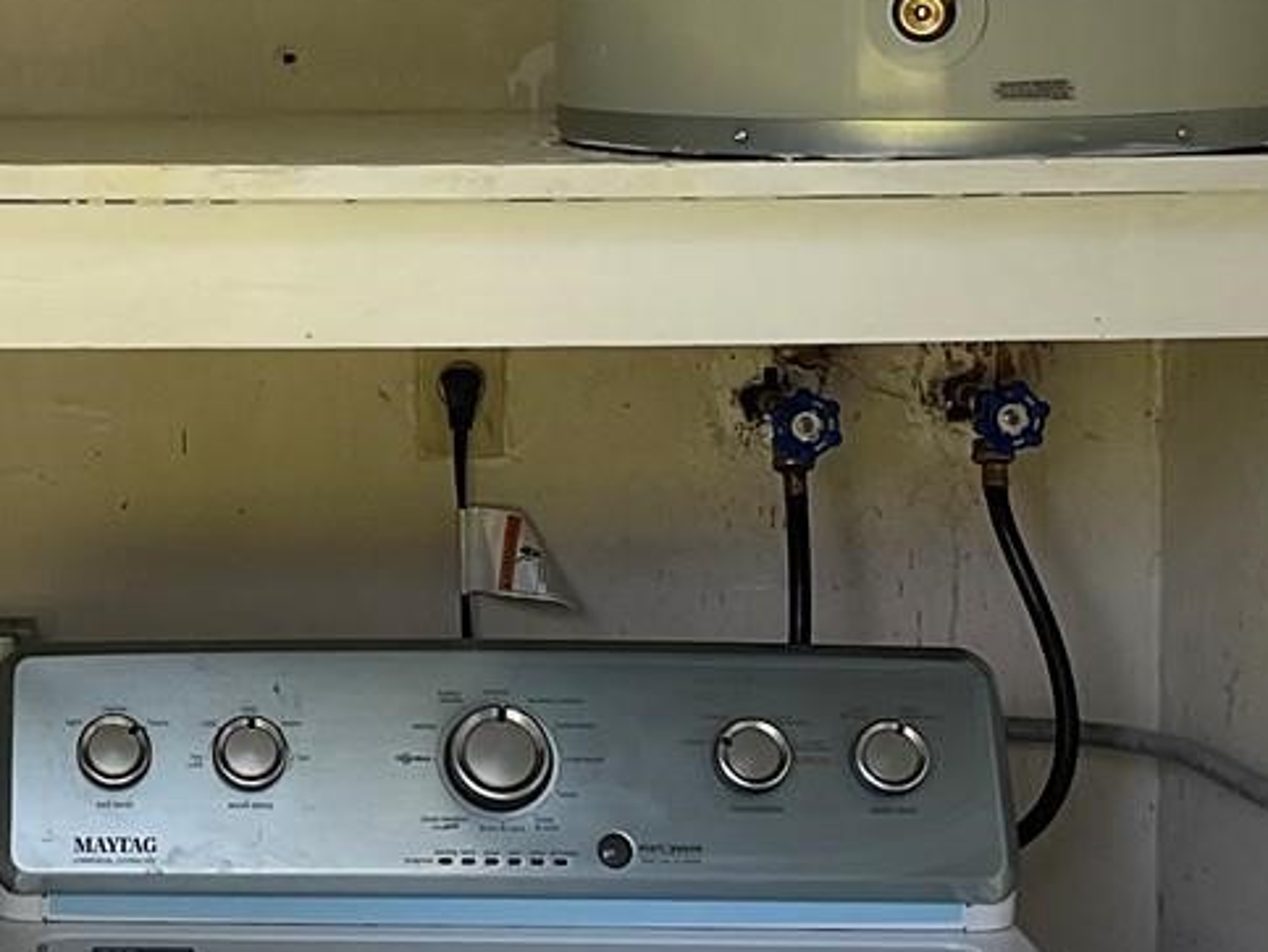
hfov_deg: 20.0
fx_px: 3519
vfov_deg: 15.4
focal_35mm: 96
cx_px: 84
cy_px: 275
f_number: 1.8
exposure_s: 1/120
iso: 20
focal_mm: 3
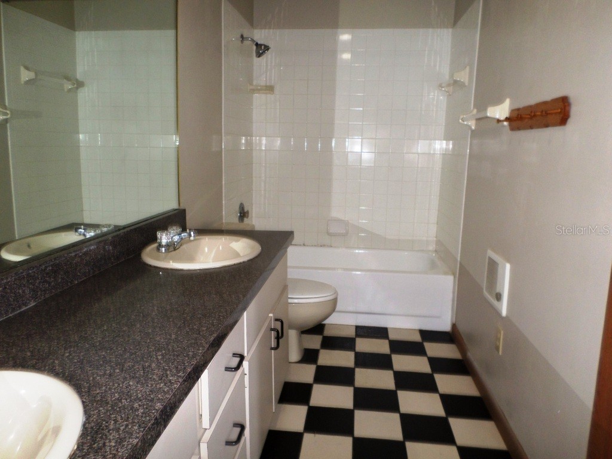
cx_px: 306
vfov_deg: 54.9
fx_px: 442
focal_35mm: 25
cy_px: 230
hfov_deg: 69.4
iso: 100
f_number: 2.5
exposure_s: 1/30
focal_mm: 4.5
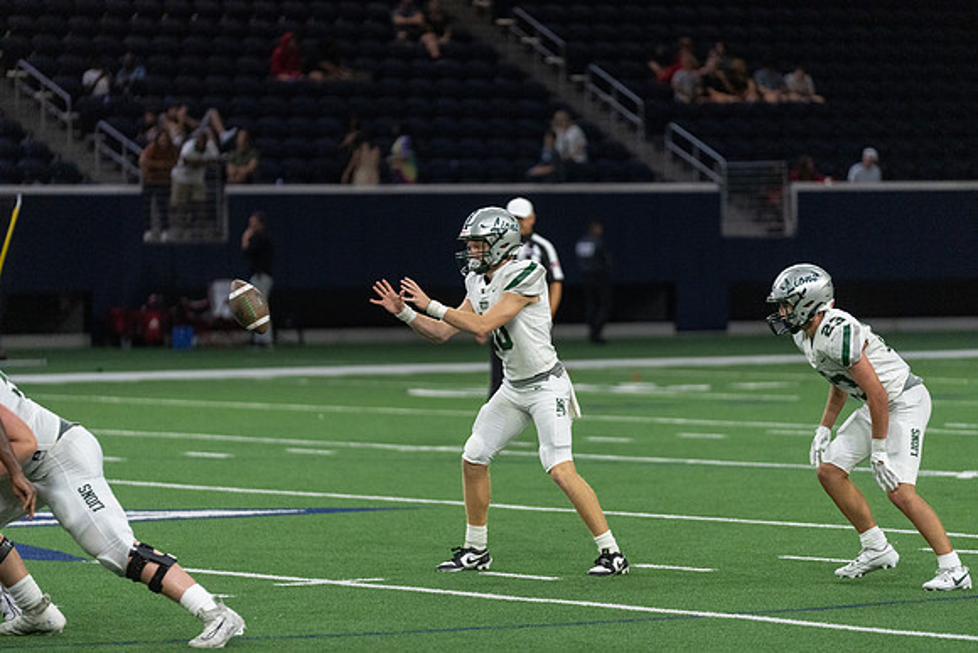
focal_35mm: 200
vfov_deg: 6.9
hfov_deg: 10.3
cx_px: 489
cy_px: 326
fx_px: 5434
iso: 4000
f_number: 2.8
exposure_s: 1/1250
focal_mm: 200
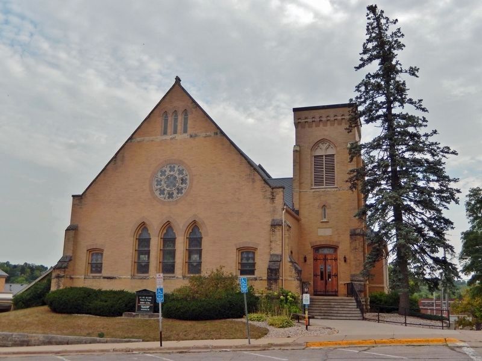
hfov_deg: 51.4
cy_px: 180
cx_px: 241
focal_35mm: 36
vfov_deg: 39.7
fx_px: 501
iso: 125
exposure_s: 1/400
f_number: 4
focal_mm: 6.5
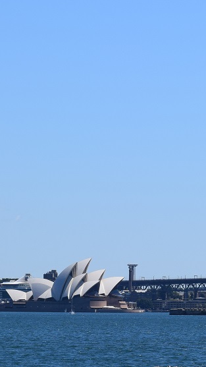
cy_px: 79
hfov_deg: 4.8
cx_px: 267
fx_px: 2468
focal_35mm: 254
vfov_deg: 8.5
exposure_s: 1/500
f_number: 13
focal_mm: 60
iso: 200
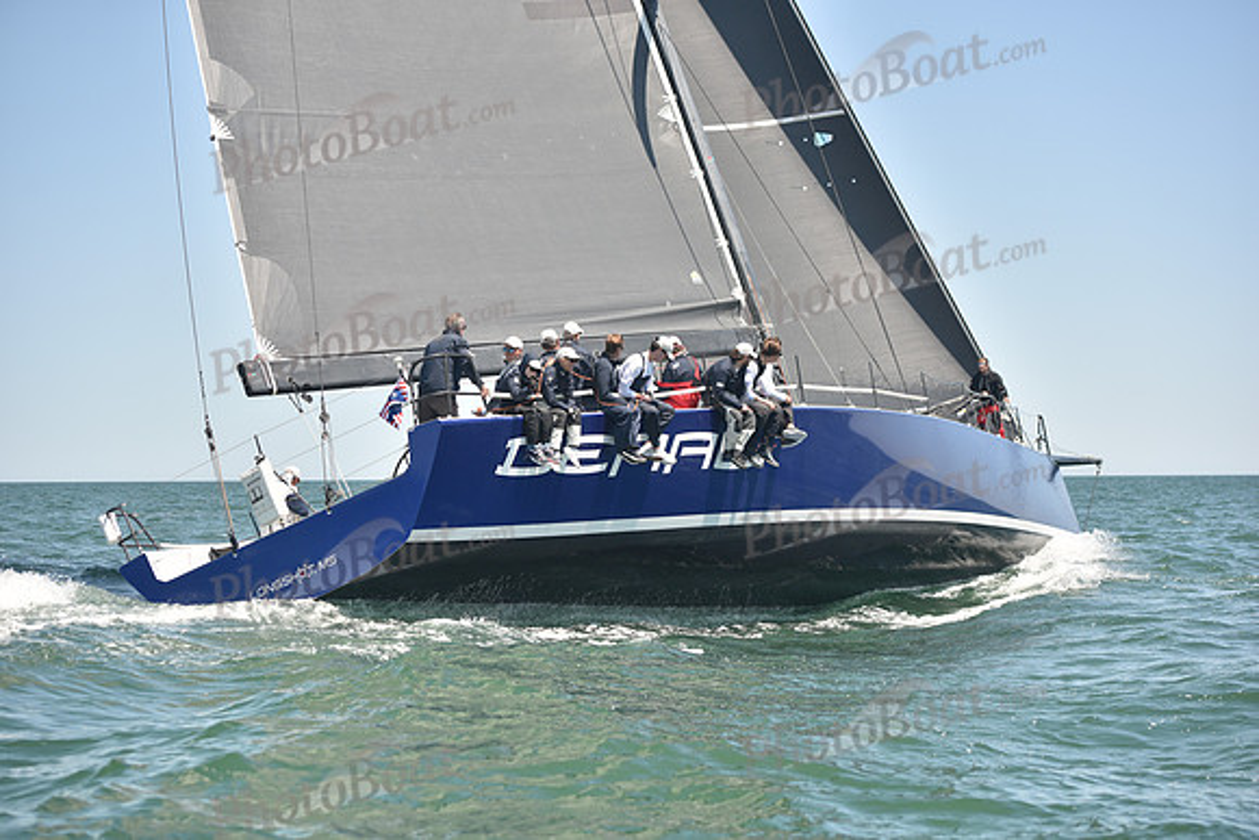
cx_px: 630
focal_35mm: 70
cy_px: 420
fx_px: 2449
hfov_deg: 28.8
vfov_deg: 19.5
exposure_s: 1/800
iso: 250
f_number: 4
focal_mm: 70
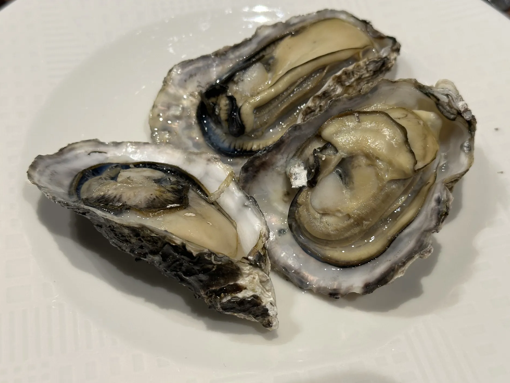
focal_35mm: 51
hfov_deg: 37.5
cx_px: 265
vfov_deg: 28.6
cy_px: 192
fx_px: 751
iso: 125
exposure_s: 1/60
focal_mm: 6.86
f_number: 1.78
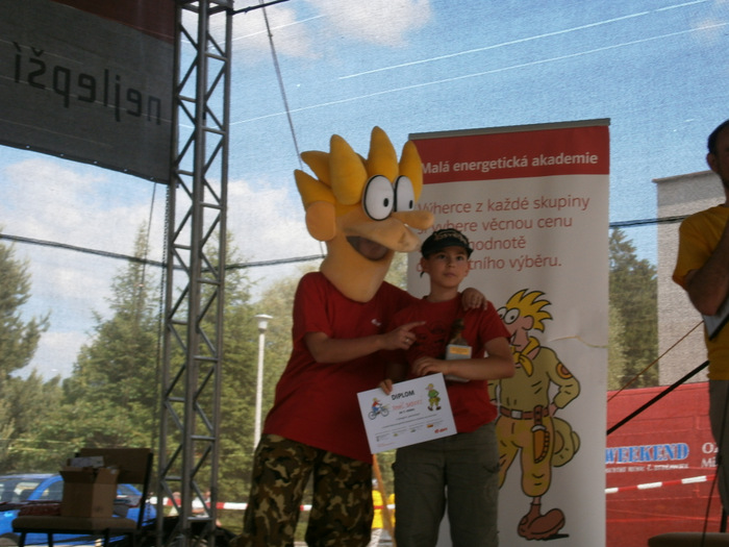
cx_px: 364
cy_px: 274
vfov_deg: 20.2
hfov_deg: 26.7
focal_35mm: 73
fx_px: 1537
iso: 80
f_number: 4.4
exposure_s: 1/100
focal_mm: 13
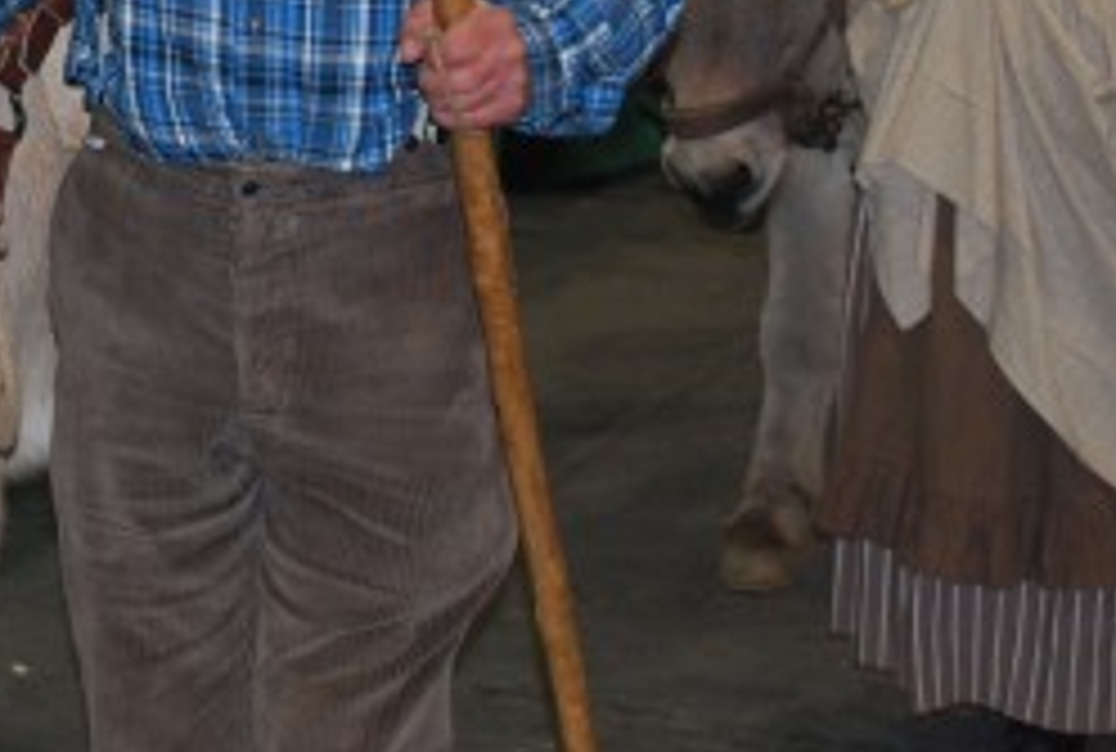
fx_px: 4509
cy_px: -295
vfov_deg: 9.3
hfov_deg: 13.8
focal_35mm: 145
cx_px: -94
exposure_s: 1/60
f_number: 4.8
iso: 320
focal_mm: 30
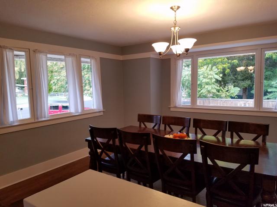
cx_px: 138
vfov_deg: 53.1
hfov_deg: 67.3
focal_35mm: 26
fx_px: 208
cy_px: 104
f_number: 1.7
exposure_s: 1/60
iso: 125
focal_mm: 4.2
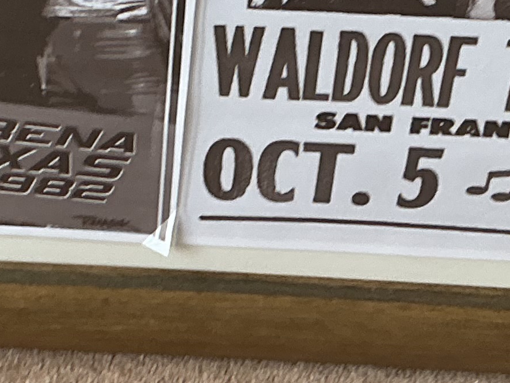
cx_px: 216
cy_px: -65
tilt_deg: -60.3
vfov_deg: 11.0
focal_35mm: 132
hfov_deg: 14.9
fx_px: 1944
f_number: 1.8
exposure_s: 1/50
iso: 50
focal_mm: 3
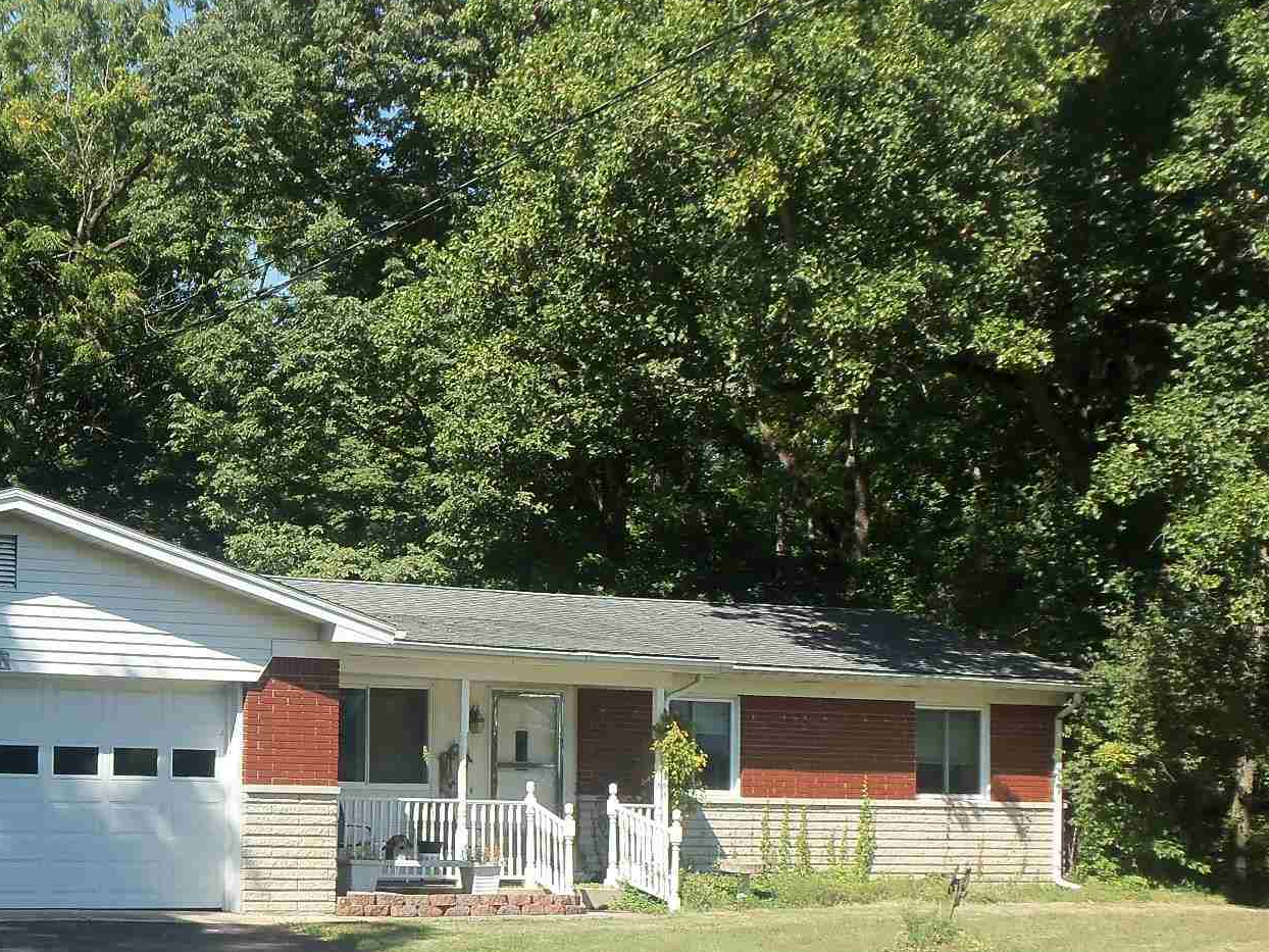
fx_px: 2896
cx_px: 240
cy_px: 640
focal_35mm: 79
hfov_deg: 24.3
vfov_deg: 18.6
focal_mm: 8.7
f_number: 3.8
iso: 64
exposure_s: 1/500
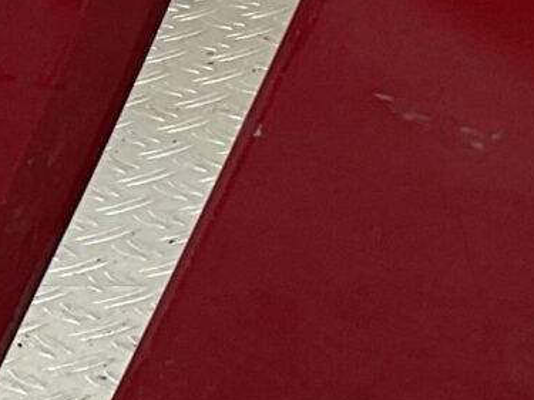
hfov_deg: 9.8
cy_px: 54
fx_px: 3053
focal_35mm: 198
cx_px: -198
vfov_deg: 7.5
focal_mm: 3
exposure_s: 1/100
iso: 25
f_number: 1.8
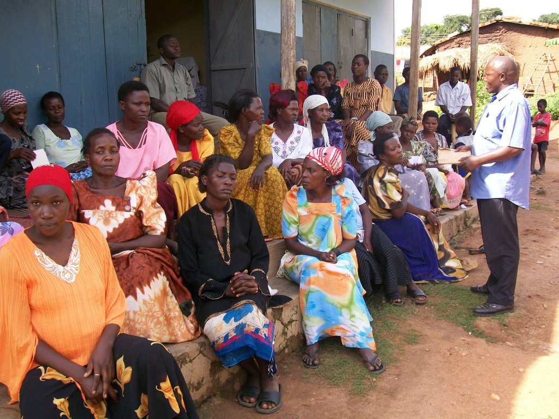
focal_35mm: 36
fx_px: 581
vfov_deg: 39.7
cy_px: 210
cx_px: 280
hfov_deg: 51.4
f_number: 2.7
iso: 64
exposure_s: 1/200
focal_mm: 6
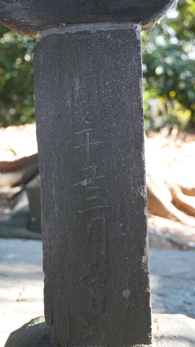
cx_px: 87
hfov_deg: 12.5
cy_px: 174
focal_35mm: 97
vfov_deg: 22.1
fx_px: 887
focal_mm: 61
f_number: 5.6
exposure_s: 1/100
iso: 1000
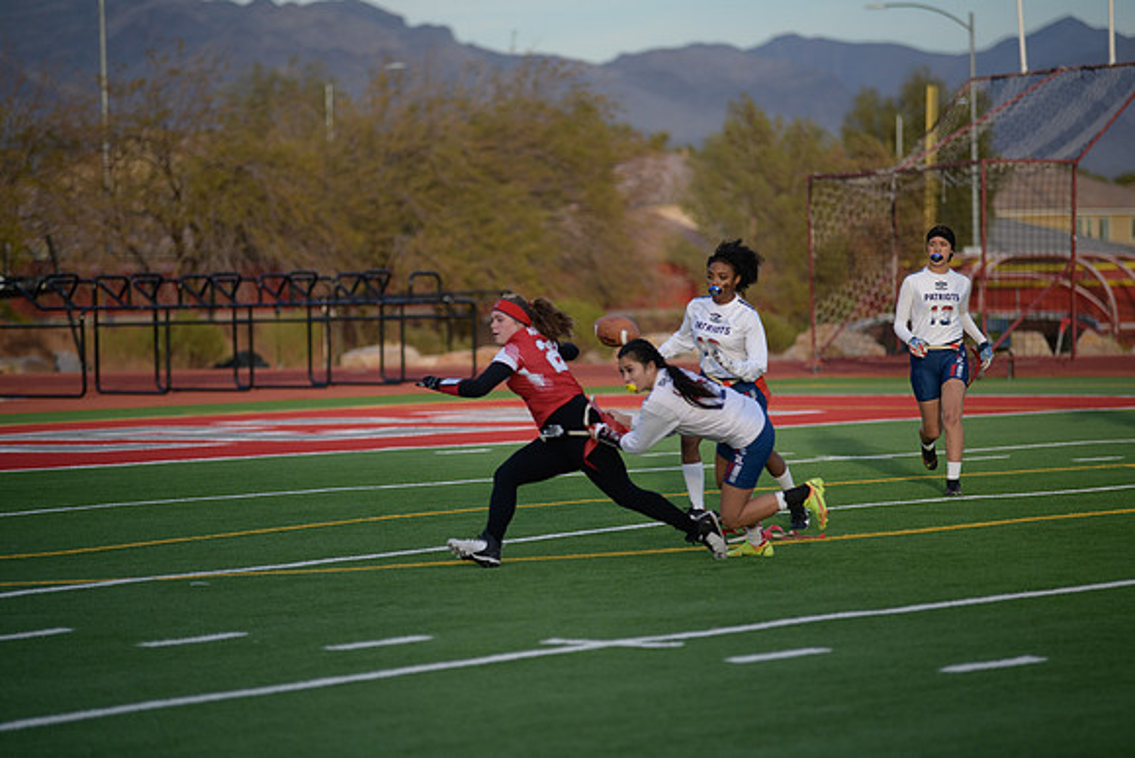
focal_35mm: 175
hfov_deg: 11.7
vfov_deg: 7.9
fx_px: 5518
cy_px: 379
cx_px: 568
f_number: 2.8
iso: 640
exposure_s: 1/4000
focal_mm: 175
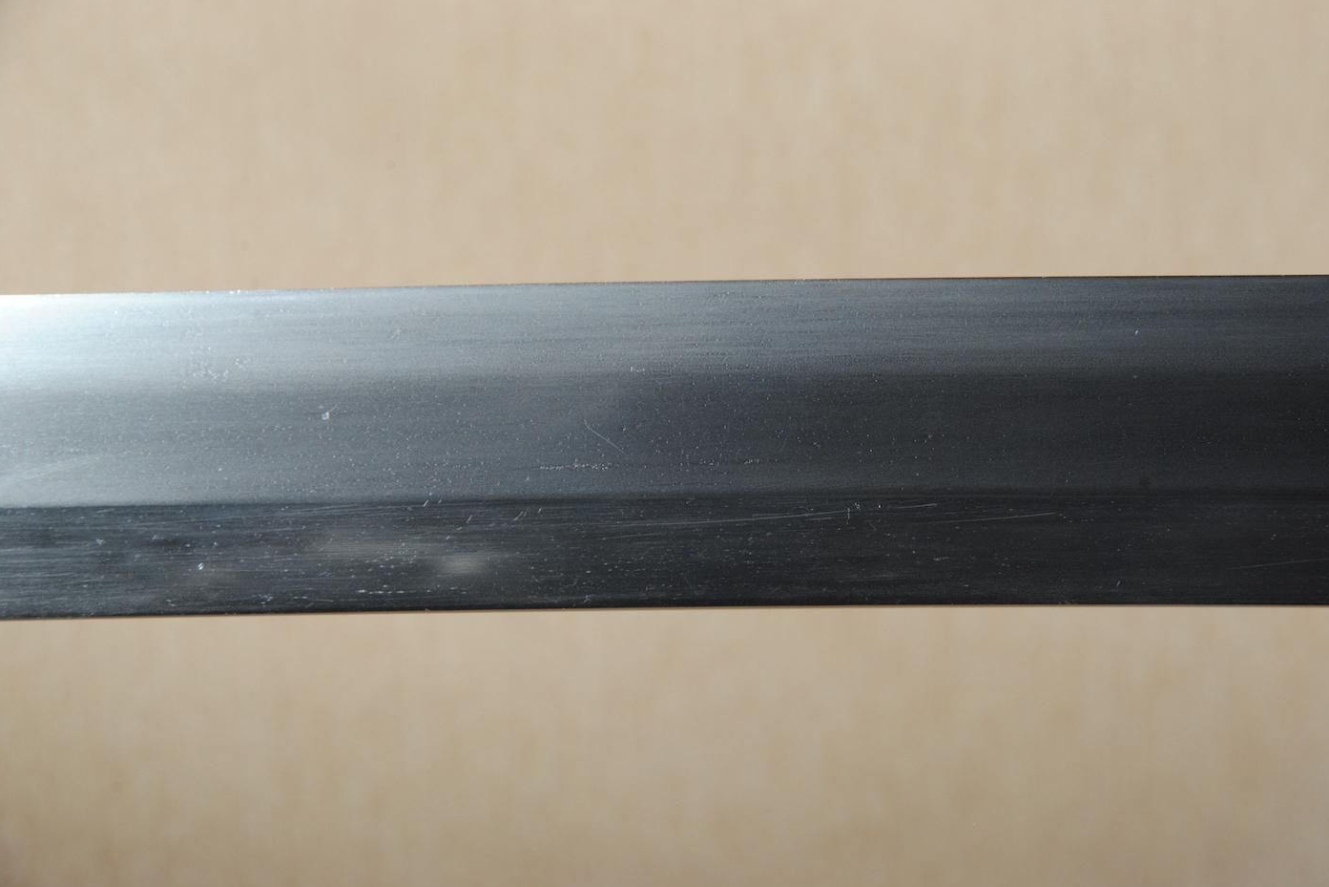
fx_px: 6239
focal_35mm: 169
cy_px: 444
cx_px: 664
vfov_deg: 8.1
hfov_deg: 12.2
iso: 400
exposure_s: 1/2
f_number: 11
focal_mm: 112
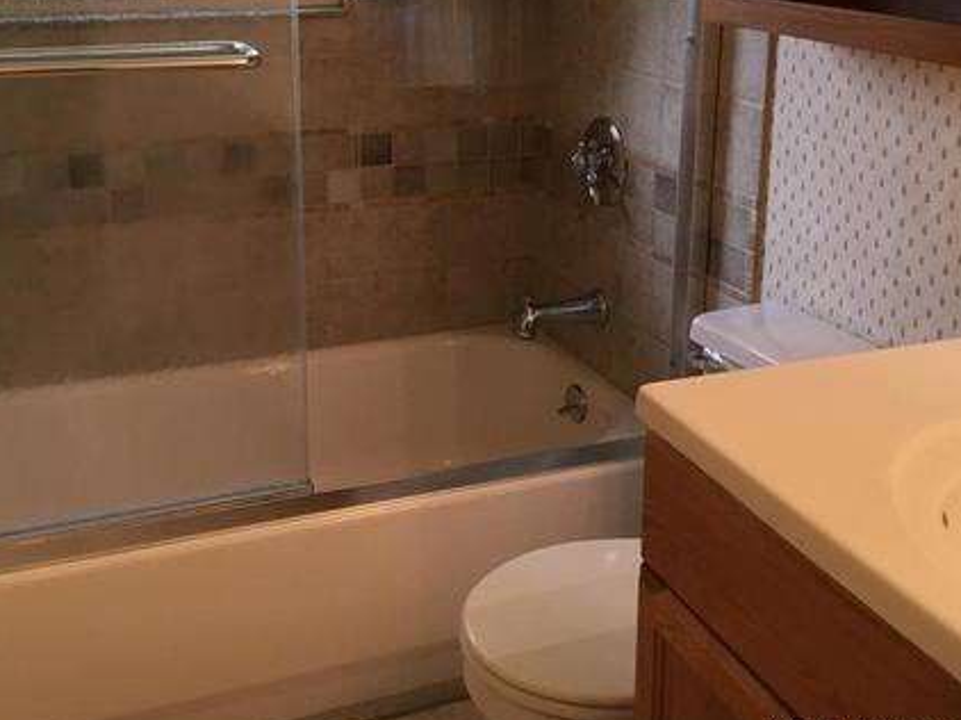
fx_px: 1221
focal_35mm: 44
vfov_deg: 32.4
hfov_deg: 42.9
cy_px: 205
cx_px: 451
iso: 40
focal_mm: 4.15
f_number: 2.2
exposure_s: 1/30
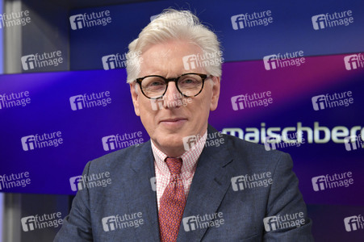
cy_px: 121
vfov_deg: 28.0
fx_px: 485
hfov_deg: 41.1
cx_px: 182
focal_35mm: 48
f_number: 6.3
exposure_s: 1/200
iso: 2500
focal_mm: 48
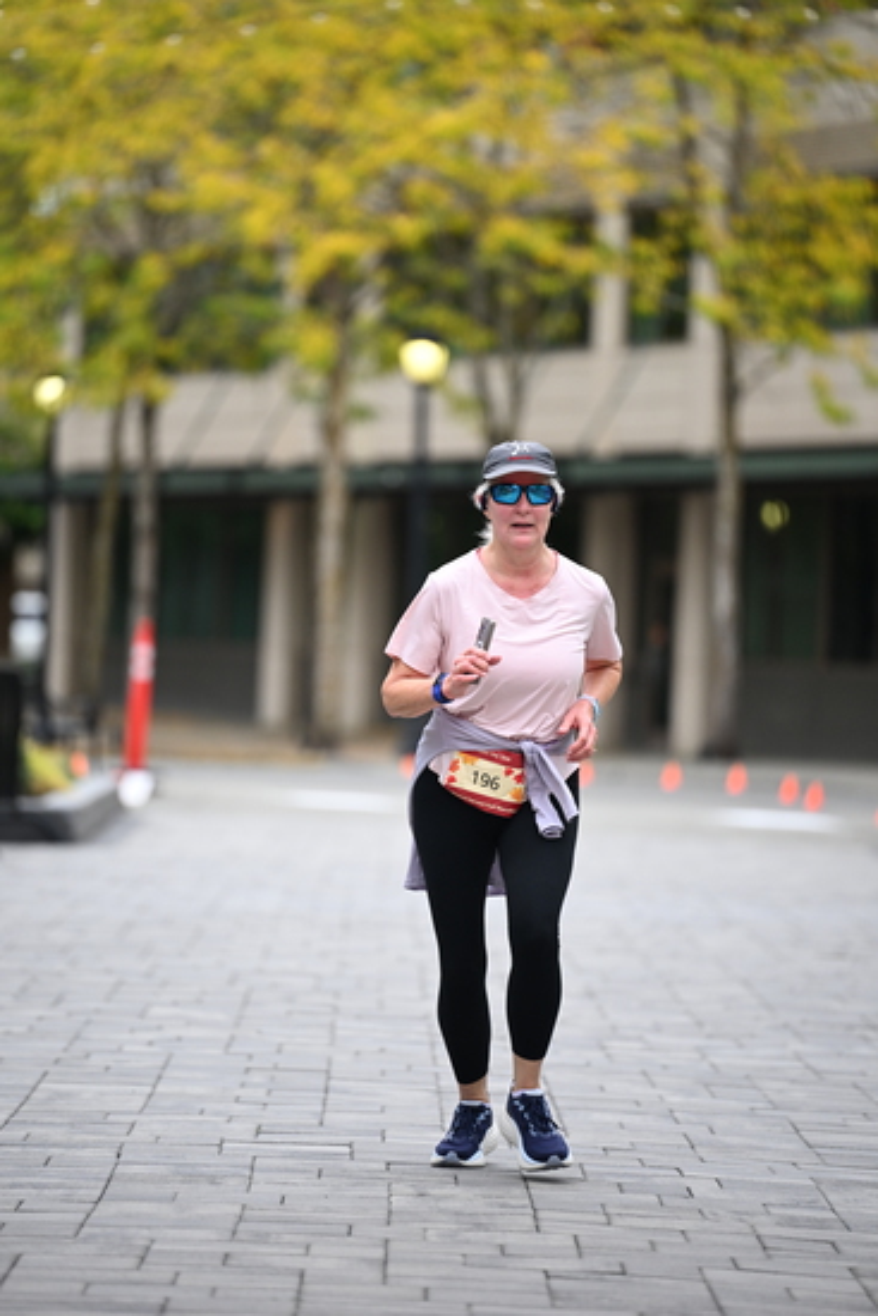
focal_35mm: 200
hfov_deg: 6.9
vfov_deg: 10.3
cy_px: 658
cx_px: 439
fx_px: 7311
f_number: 2.8
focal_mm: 200
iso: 640
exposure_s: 1/1600
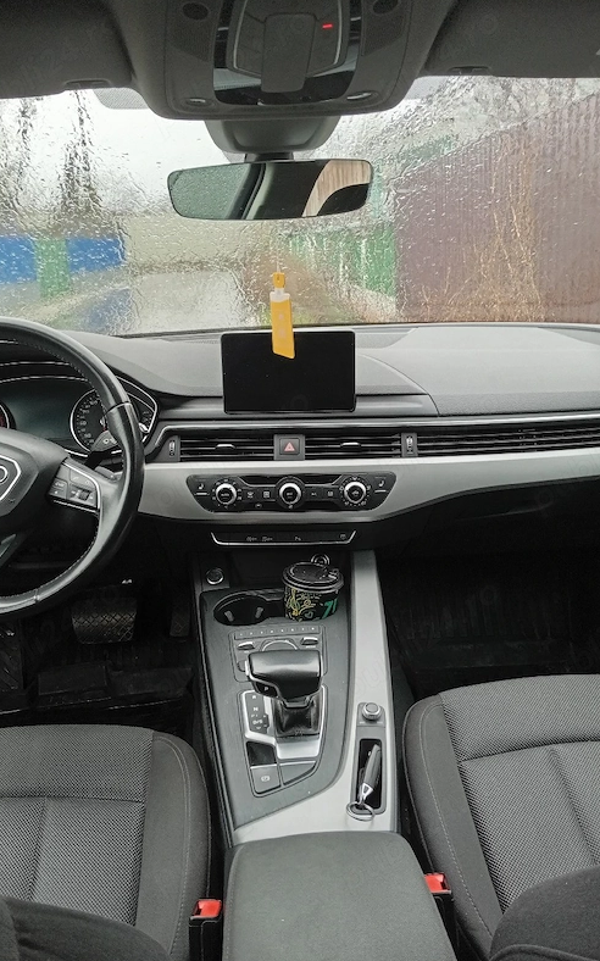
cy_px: 479
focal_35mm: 29
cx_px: 279
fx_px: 759
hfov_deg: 43.1
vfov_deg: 64.7
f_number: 1.8
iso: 178
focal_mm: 3.98
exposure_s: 1/33.4
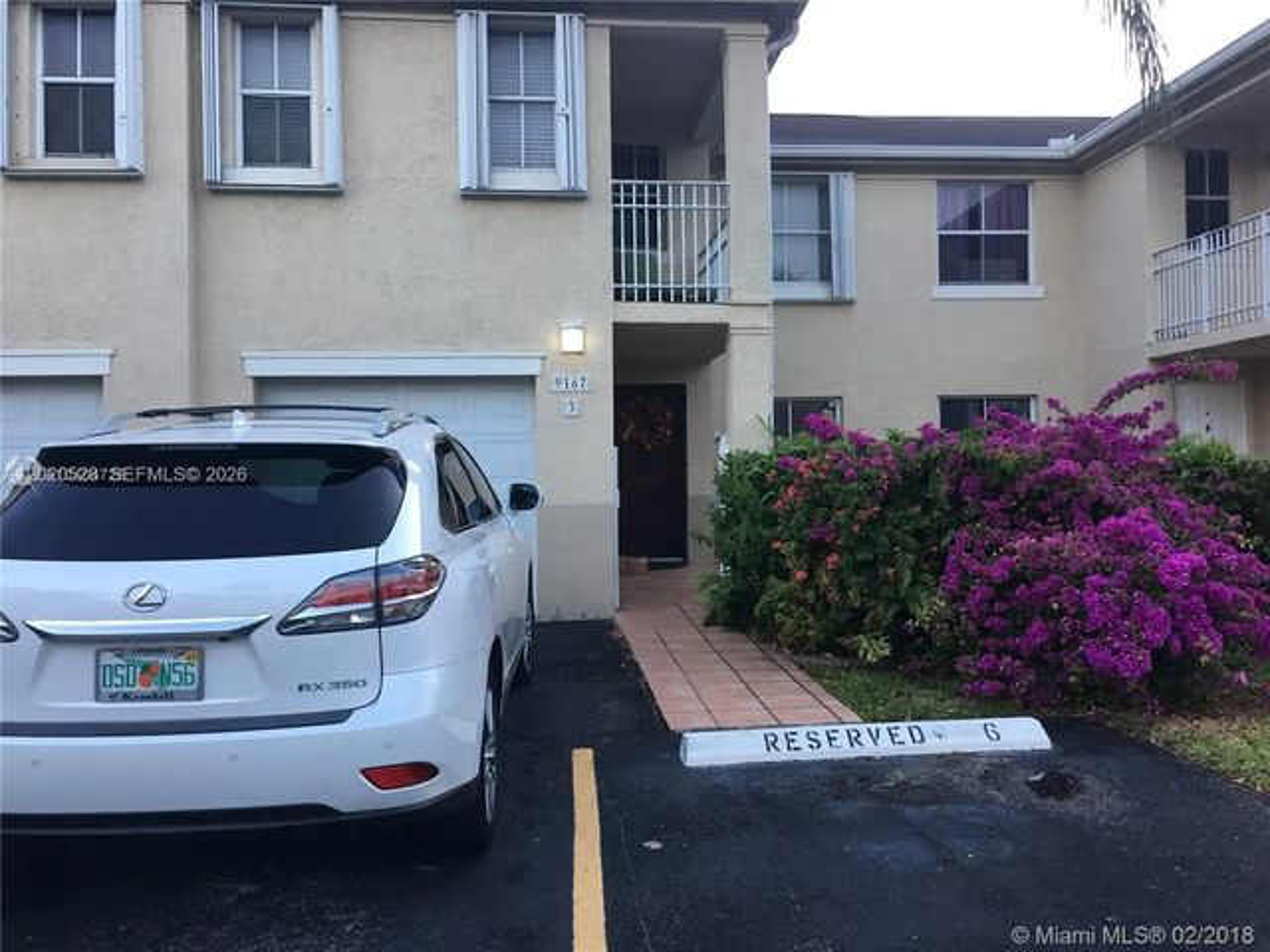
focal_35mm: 29
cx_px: 635
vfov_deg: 48.2
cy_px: 476
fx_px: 1064
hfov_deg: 61.7
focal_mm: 4.15
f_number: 2.2
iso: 32
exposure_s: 1/30
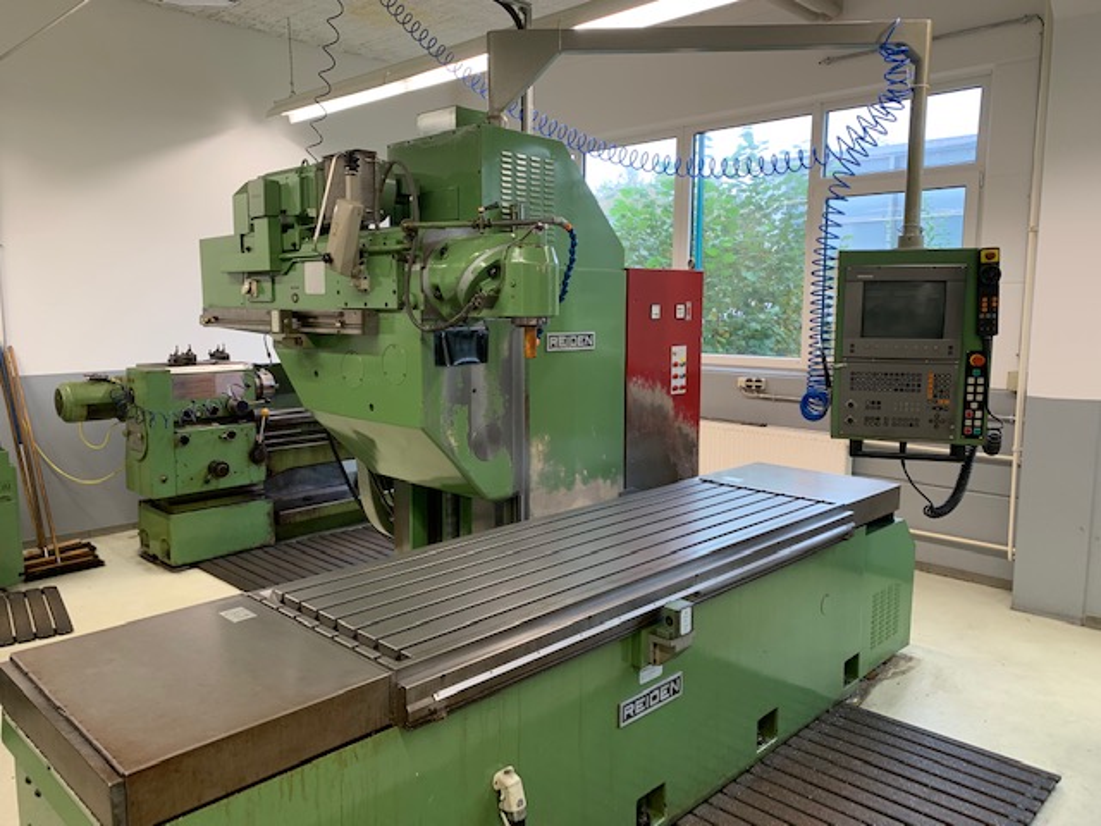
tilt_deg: -5.3
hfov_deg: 67.3
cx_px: 550
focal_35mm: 26
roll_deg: -0.3
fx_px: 827
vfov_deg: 53.1
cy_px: 413
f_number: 1.8
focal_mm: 4.25
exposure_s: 1/50
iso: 80
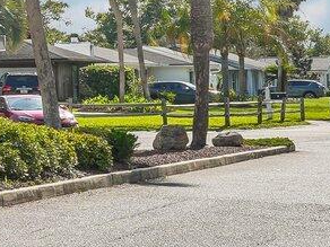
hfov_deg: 9.8
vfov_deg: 9.1
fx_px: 1544
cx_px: -596
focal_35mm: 162
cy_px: -12
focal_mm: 24
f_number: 11
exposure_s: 1/200
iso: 100
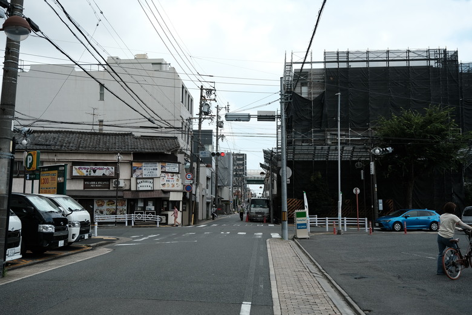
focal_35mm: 33
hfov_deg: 57.2
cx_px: 236
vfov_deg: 40.0
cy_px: 158
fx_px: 433
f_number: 4
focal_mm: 22.3
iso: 160
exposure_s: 1/500
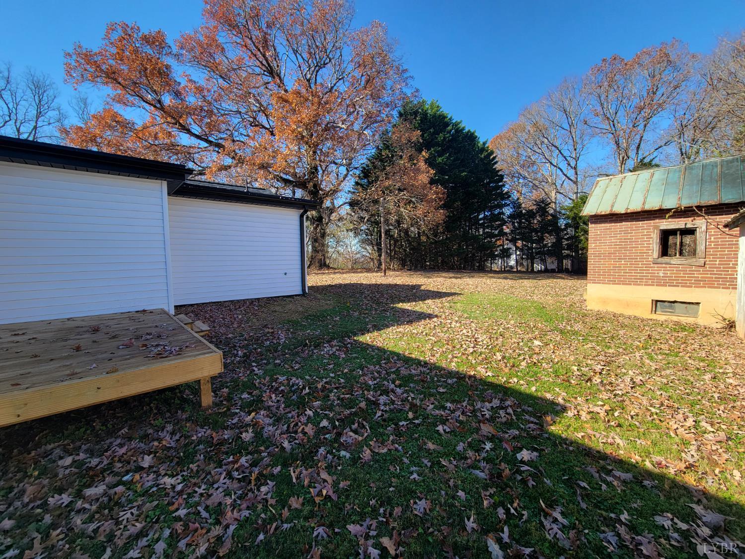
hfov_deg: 106.2
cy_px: 280
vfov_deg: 89.9
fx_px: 280
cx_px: 372
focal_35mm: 13
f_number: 2.2
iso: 50
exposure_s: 1/494
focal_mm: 2.2
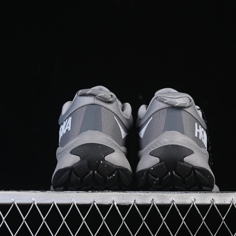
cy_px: 118
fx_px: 740
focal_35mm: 96
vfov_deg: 18.1
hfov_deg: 18.1
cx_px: 136
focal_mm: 50
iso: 160
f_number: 7.1
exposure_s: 1/80
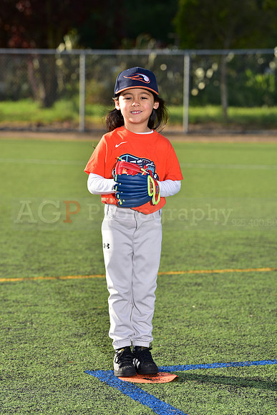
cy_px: 208
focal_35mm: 122
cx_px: 138
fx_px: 1407
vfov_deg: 16.8
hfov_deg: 11.2
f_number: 5
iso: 64
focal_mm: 122
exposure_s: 1/250
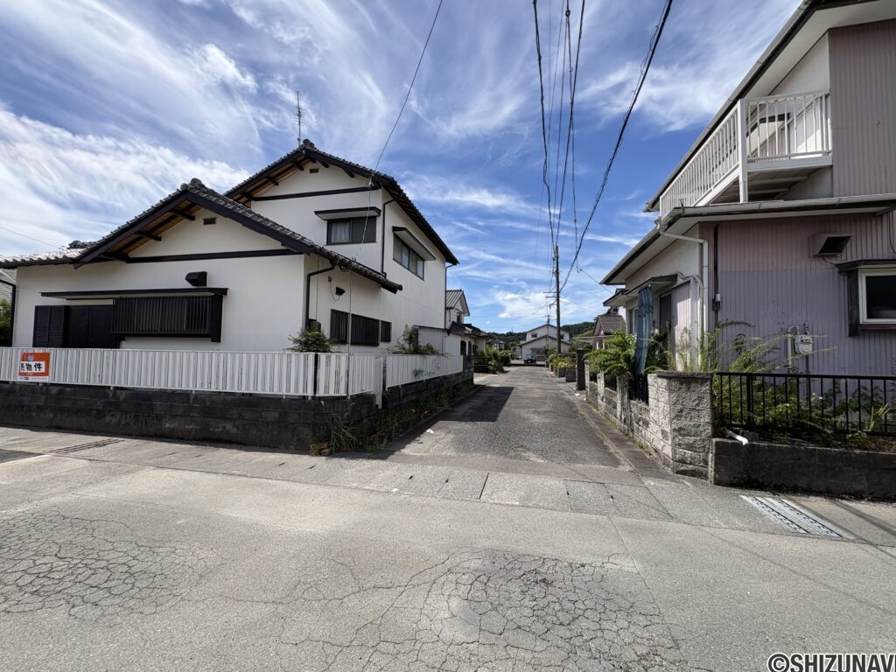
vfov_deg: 85.7
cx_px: 448
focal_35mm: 14
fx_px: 362
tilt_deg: +4.9
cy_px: 336
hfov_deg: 102.1
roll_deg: +0.4
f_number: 2.2
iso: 50
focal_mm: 2.22
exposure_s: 1/1748
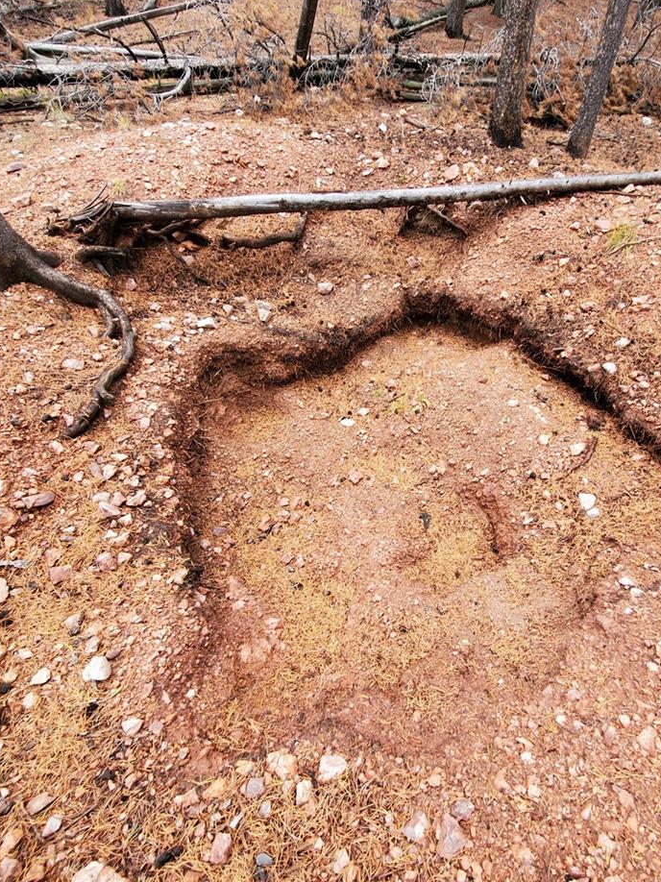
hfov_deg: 73.6
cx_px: 408
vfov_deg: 91.0
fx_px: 433
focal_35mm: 17
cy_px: 429
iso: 100
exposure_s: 1/100
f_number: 2.2
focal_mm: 1.8
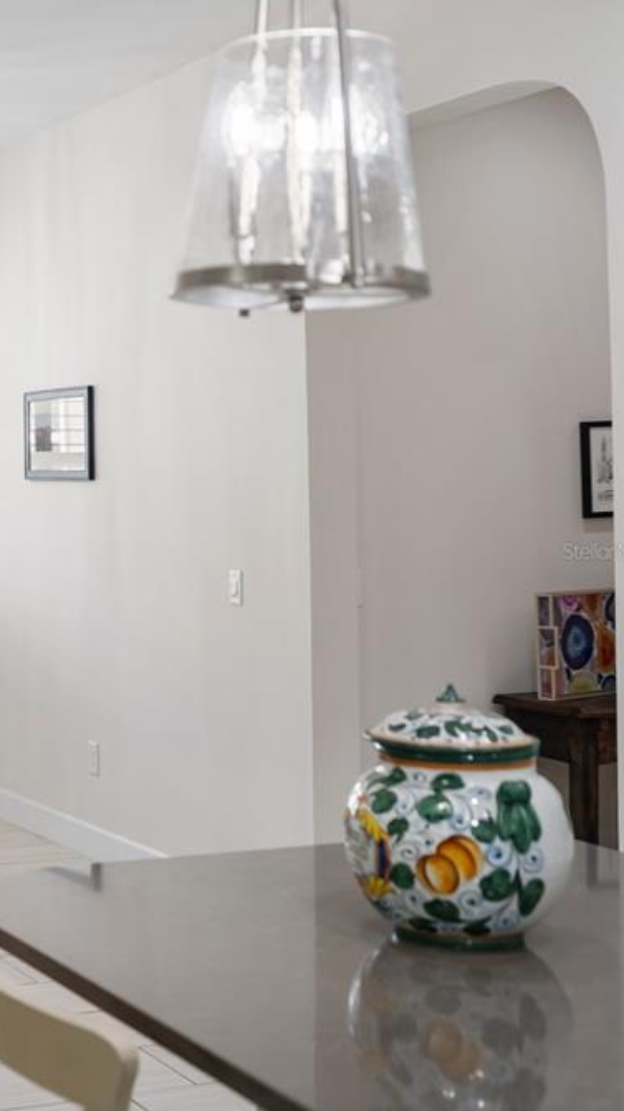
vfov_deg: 37.2
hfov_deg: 19.7
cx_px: -190
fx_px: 1649
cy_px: 551
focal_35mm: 56
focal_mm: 35
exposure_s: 1/125
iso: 125
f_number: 2.8
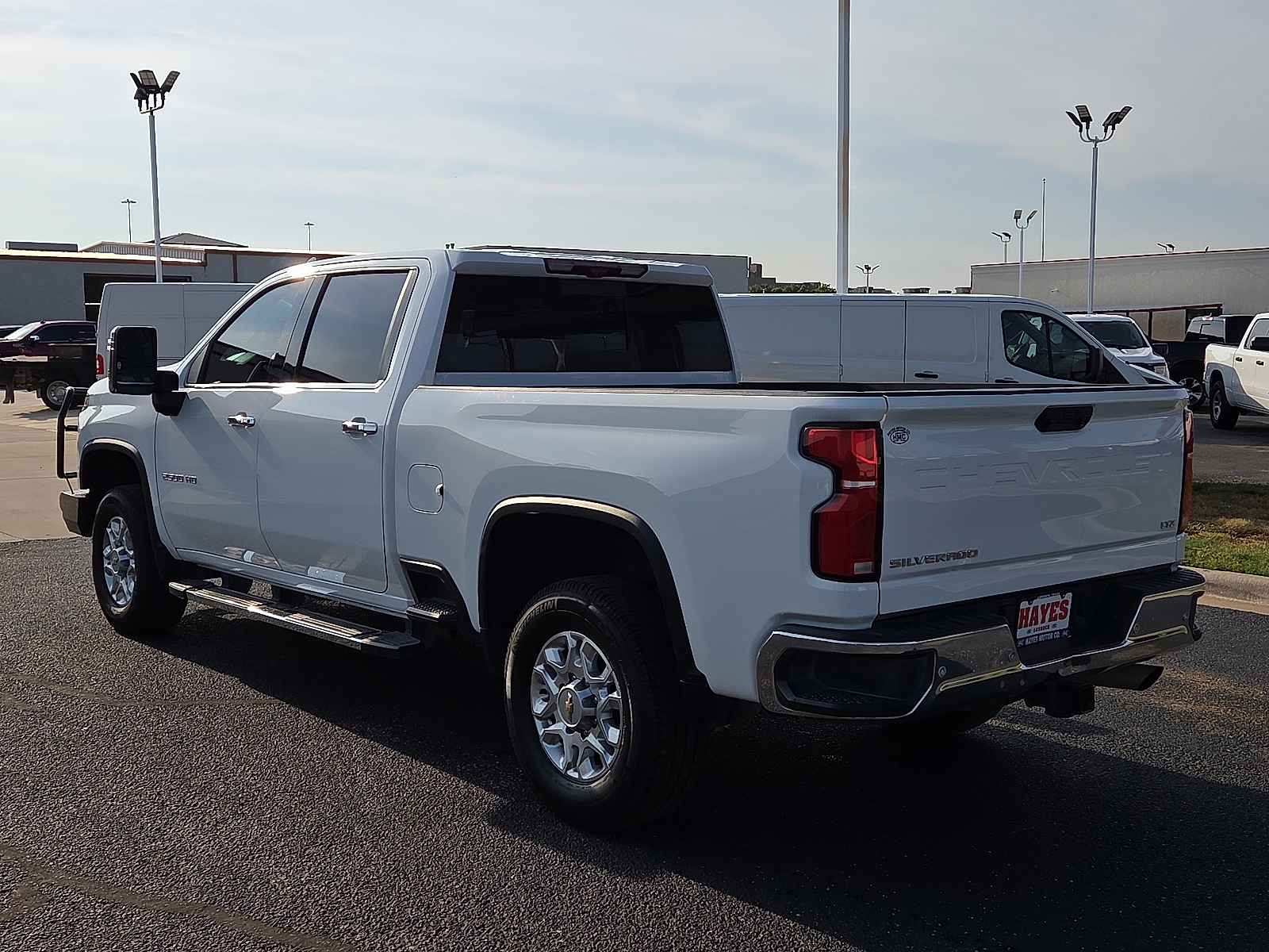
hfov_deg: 50.1
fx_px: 1356
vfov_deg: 38.7
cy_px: 476
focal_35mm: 37
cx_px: 634
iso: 76
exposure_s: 1/10000
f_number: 1.8
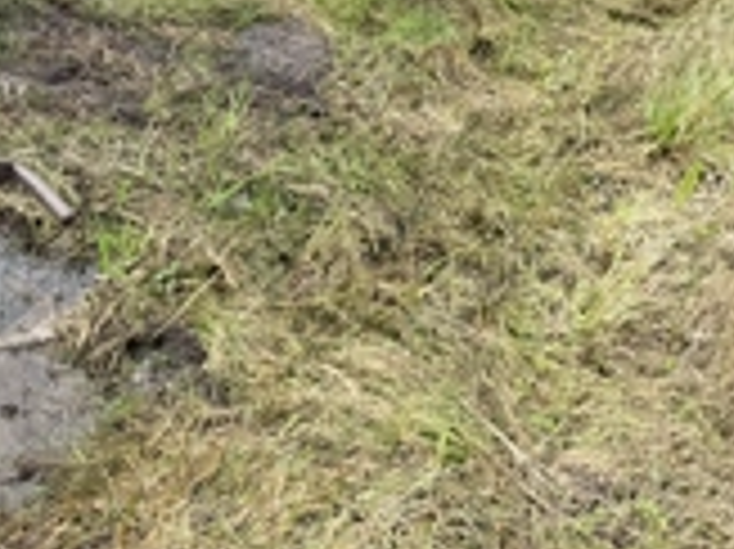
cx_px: -72
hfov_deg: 29.5
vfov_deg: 23.1
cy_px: 630
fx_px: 1250
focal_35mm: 59
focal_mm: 6.76
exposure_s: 1/1156
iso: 80
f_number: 1.78
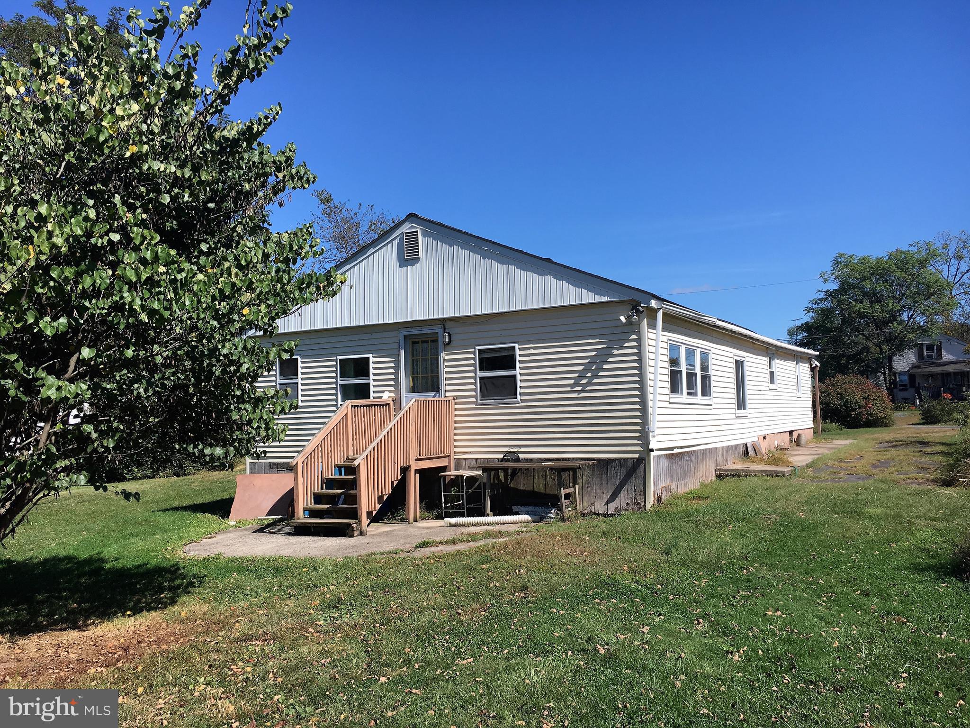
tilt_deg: +4.6
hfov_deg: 61.7
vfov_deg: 48.2
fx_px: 813
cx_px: 485
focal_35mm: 29
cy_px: 364
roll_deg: +0.5
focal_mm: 4.15
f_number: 2.2
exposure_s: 1/1748
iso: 25
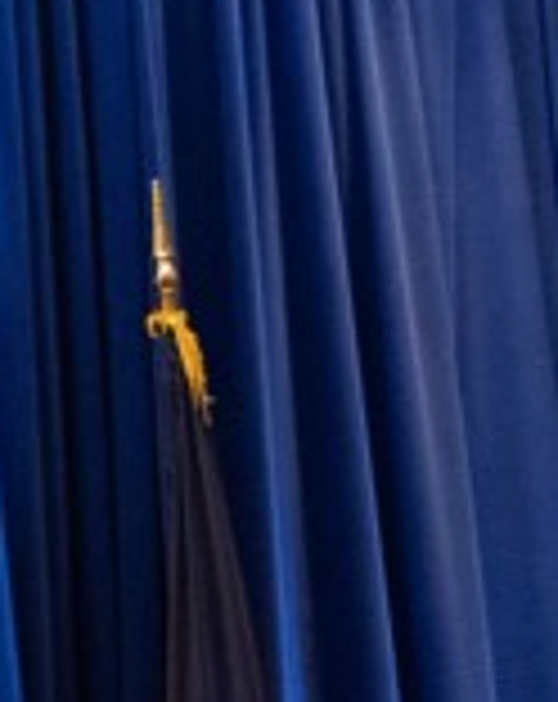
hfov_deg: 8.7
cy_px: 724
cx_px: -574
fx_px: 3449
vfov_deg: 11.5
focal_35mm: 166
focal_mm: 23
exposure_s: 1/100
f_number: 3.2
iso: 6400
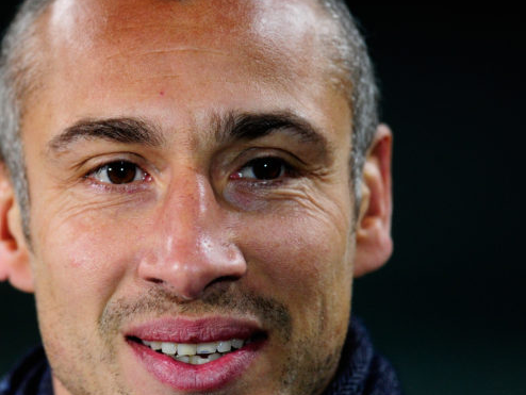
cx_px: 60
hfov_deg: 2.5
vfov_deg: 1.9
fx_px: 12101
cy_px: 232
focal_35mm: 796
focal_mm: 400
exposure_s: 1/800
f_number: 3.2
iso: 2000
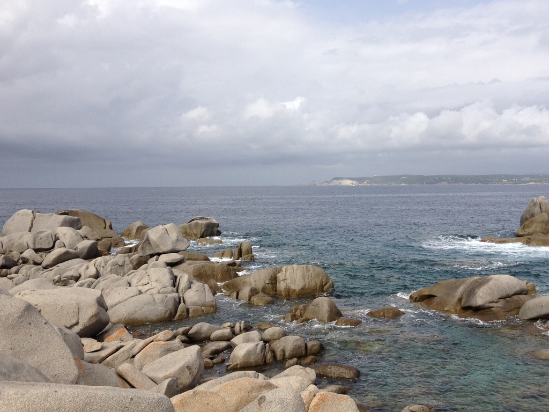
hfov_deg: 45.6
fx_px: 650
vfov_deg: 35.1
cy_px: 178
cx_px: 320
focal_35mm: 41
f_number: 2.4
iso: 64
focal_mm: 4.28
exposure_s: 1/2123
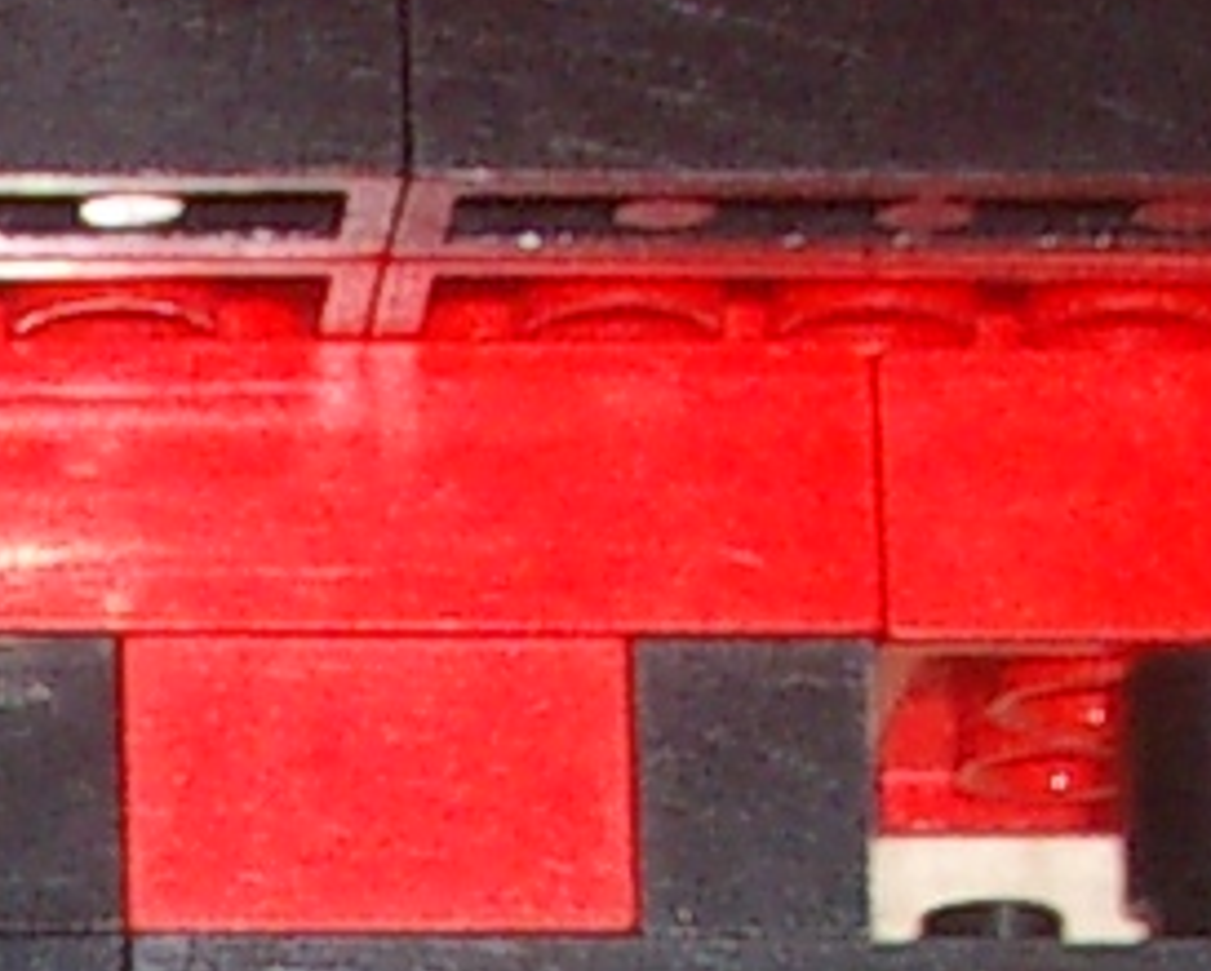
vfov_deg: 5.7
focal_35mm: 256
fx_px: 9185
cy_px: 2909
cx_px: -643
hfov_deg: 7.4
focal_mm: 5.8
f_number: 2.6
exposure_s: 1/40
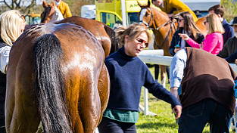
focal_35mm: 210
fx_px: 1320
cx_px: 43
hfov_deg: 10.2
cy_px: 143
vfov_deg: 5.8
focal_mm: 86
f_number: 8
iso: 50
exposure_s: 1/100
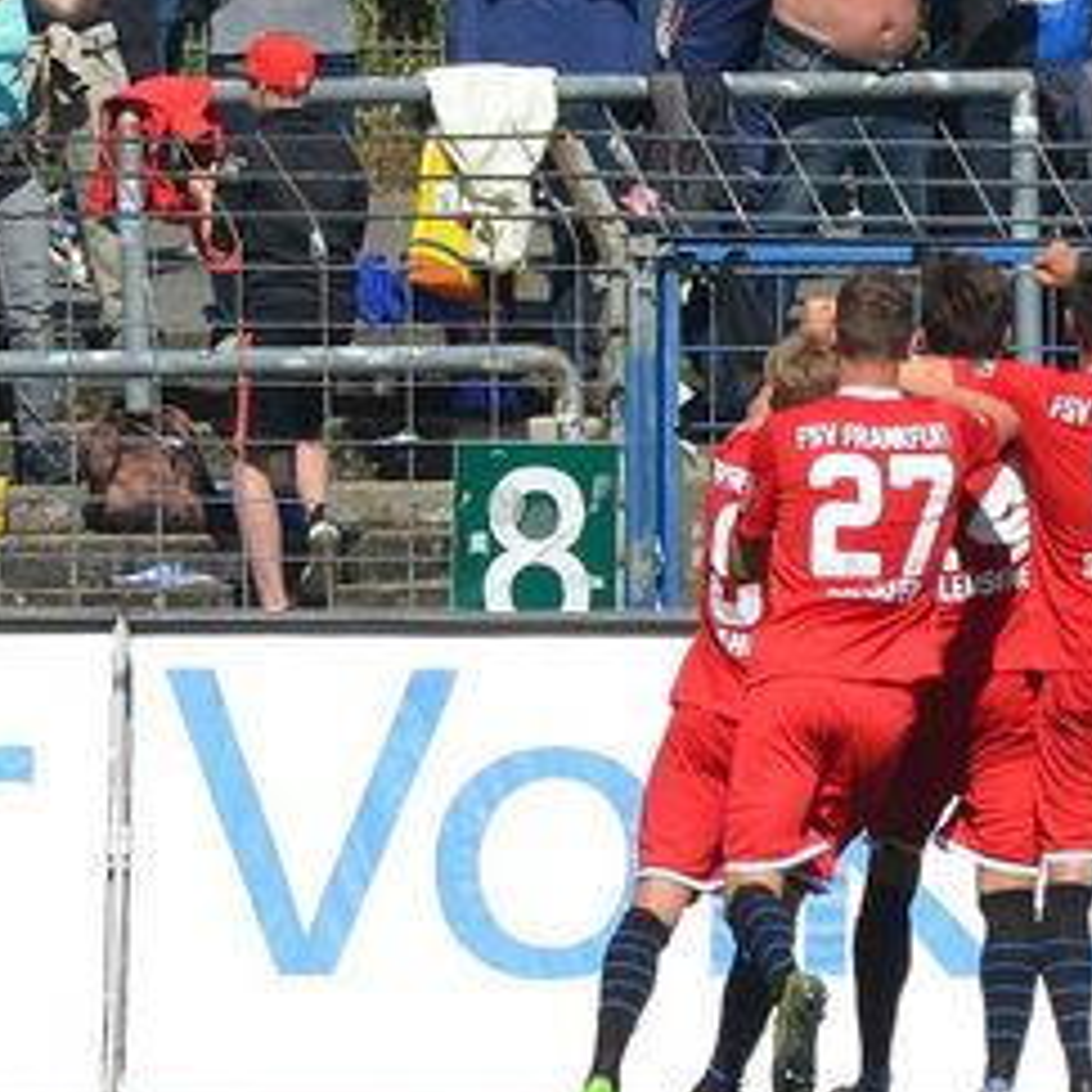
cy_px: 337
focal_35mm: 598
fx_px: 21343
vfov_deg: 2.9
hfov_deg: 2.9
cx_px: 755
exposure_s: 1/2500
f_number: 9
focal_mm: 200
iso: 640
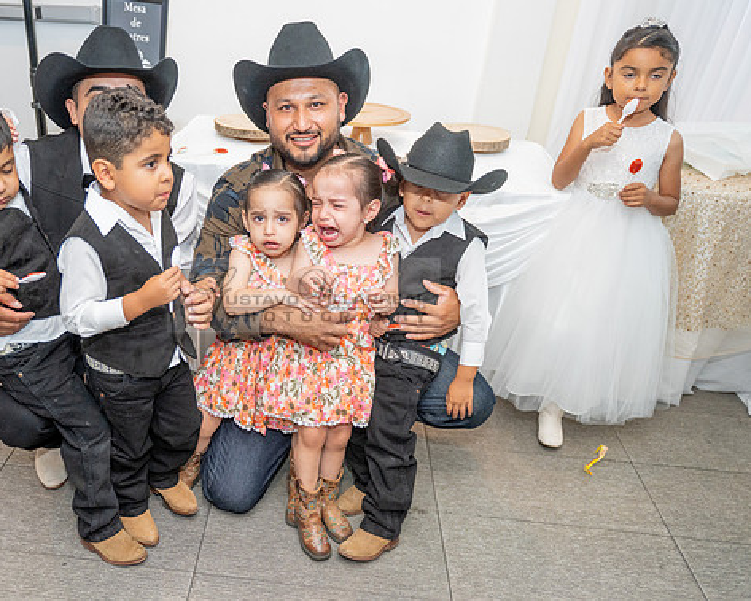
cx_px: 250
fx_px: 689
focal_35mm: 31
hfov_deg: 55.9
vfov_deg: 47.1
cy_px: 332
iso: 800
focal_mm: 24
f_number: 3.2
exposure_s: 1/160
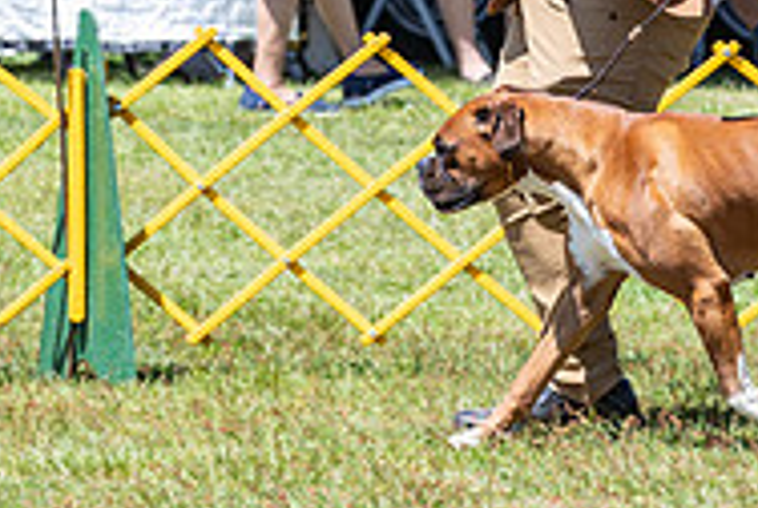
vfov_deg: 3.3
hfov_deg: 5.0
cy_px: -131
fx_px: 8710
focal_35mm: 413
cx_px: 476
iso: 250
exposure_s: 1/640
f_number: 6.3
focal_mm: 134
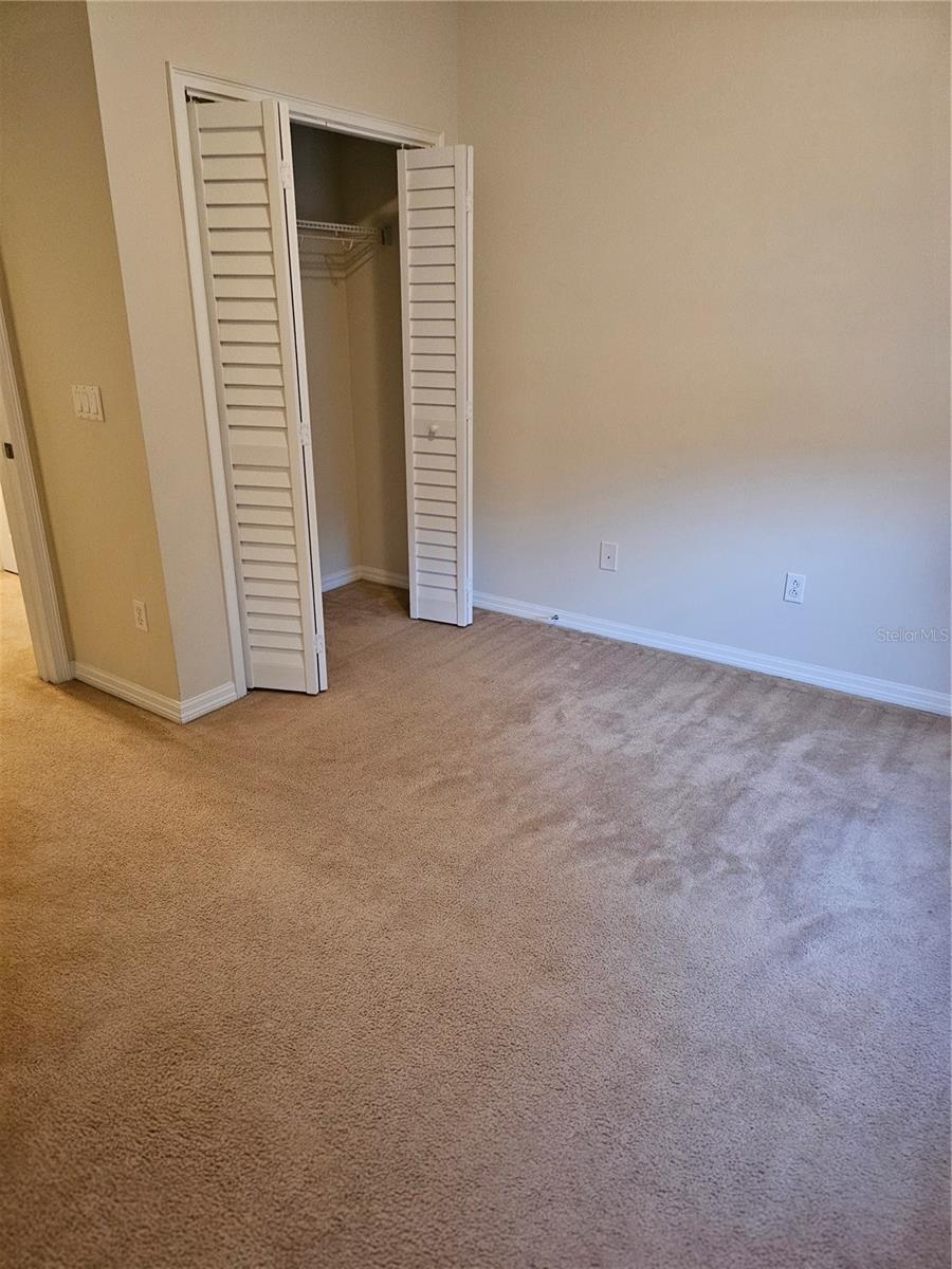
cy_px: 634
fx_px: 843
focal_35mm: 23
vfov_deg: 73.9
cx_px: 476
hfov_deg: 58.9
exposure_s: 1/30
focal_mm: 6.3
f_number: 1.7
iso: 640
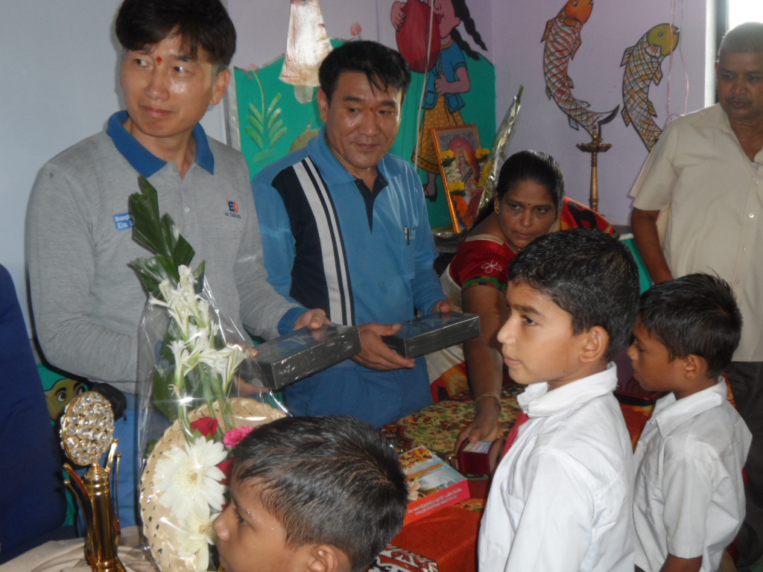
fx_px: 970
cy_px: 286
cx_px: 382
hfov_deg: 42.9
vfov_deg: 32.9
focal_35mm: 44
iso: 200
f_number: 3.9
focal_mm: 8
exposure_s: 1/45
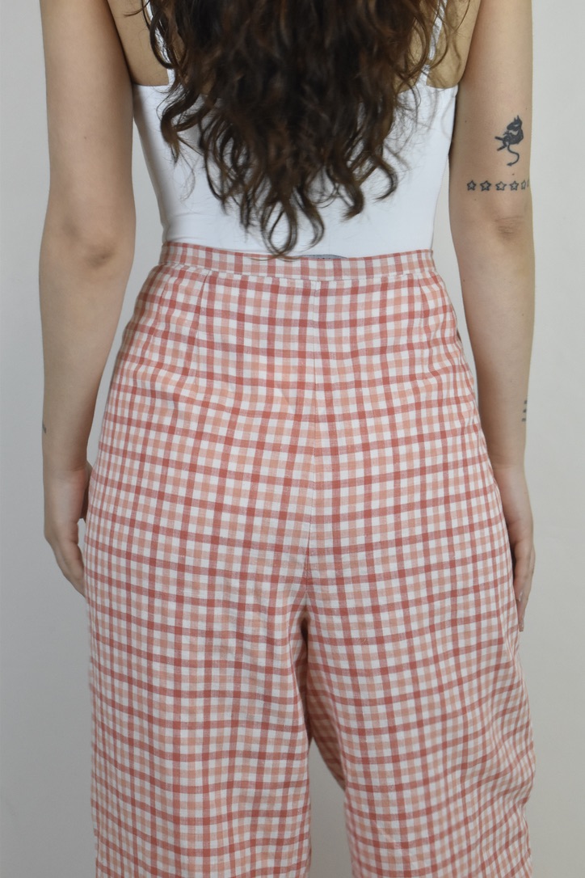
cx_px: 292
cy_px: 439
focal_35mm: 75
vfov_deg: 27.0
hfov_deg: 18.2
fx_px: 1828
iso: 1600
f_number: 18
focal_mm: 50
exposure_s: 1/50
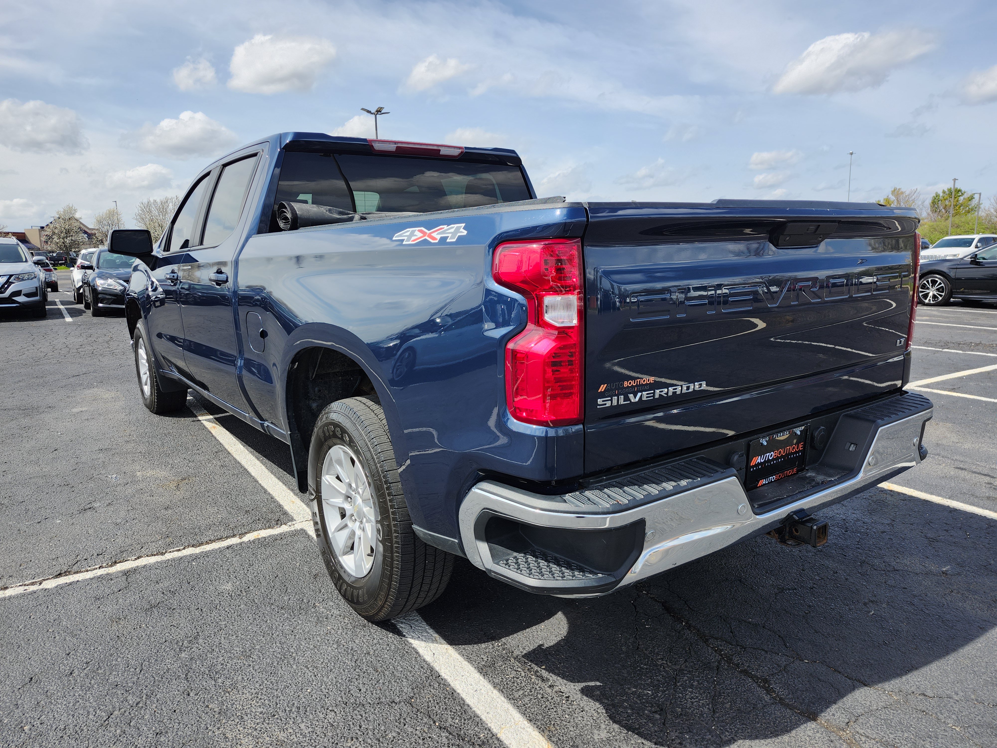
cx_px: 498
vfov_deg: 58.9
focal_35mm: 23
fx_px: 662
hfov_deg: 73.9
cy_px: 374
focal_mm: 5.54
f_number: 1.8
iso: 25
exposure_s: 1/1090
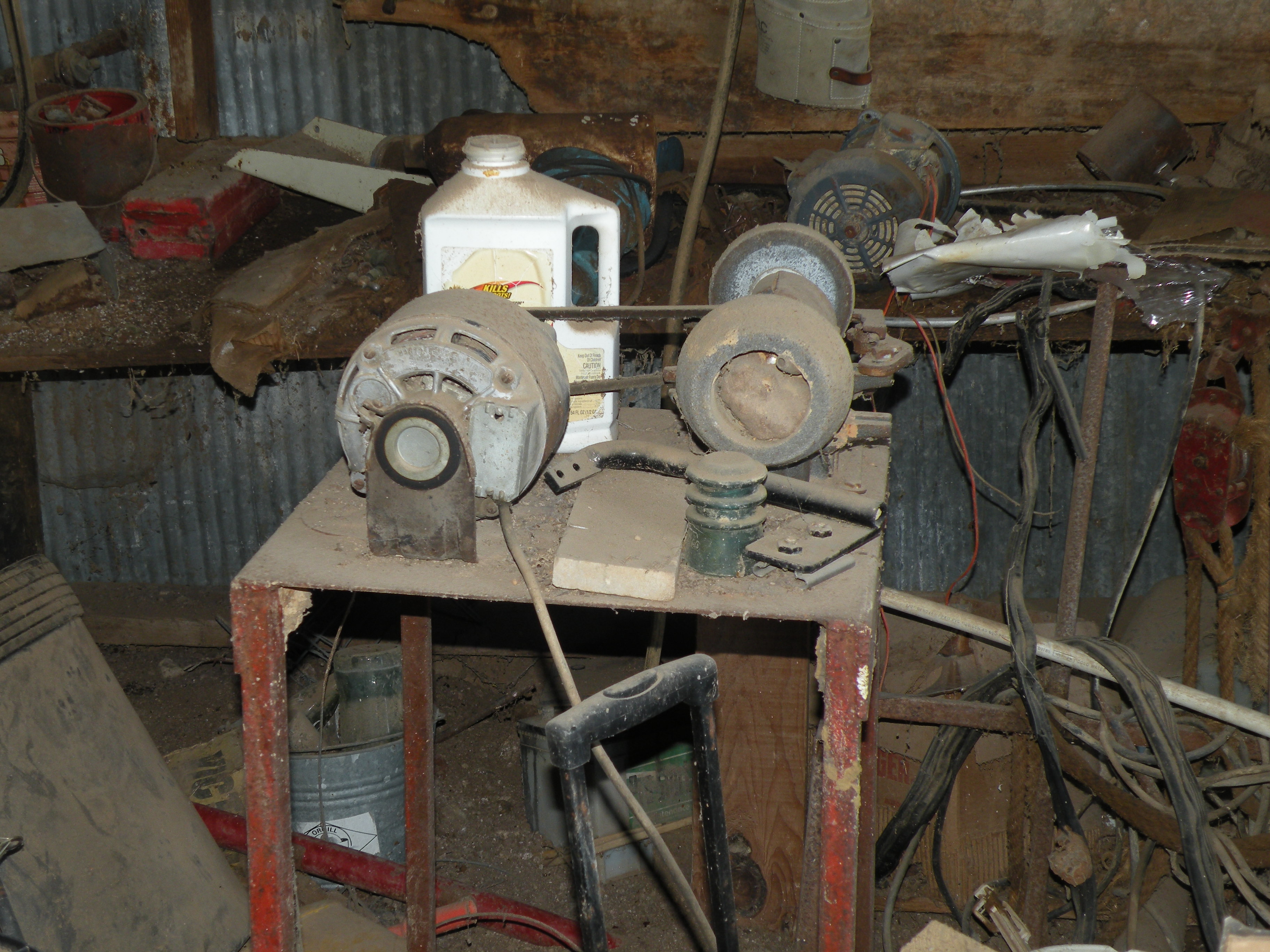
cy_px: 476
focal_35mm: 56
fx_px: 2055
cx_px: 635
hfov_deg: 34.3
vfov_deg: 26.1
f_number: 3.5
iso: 64
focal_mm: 9.8
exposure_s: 1/30
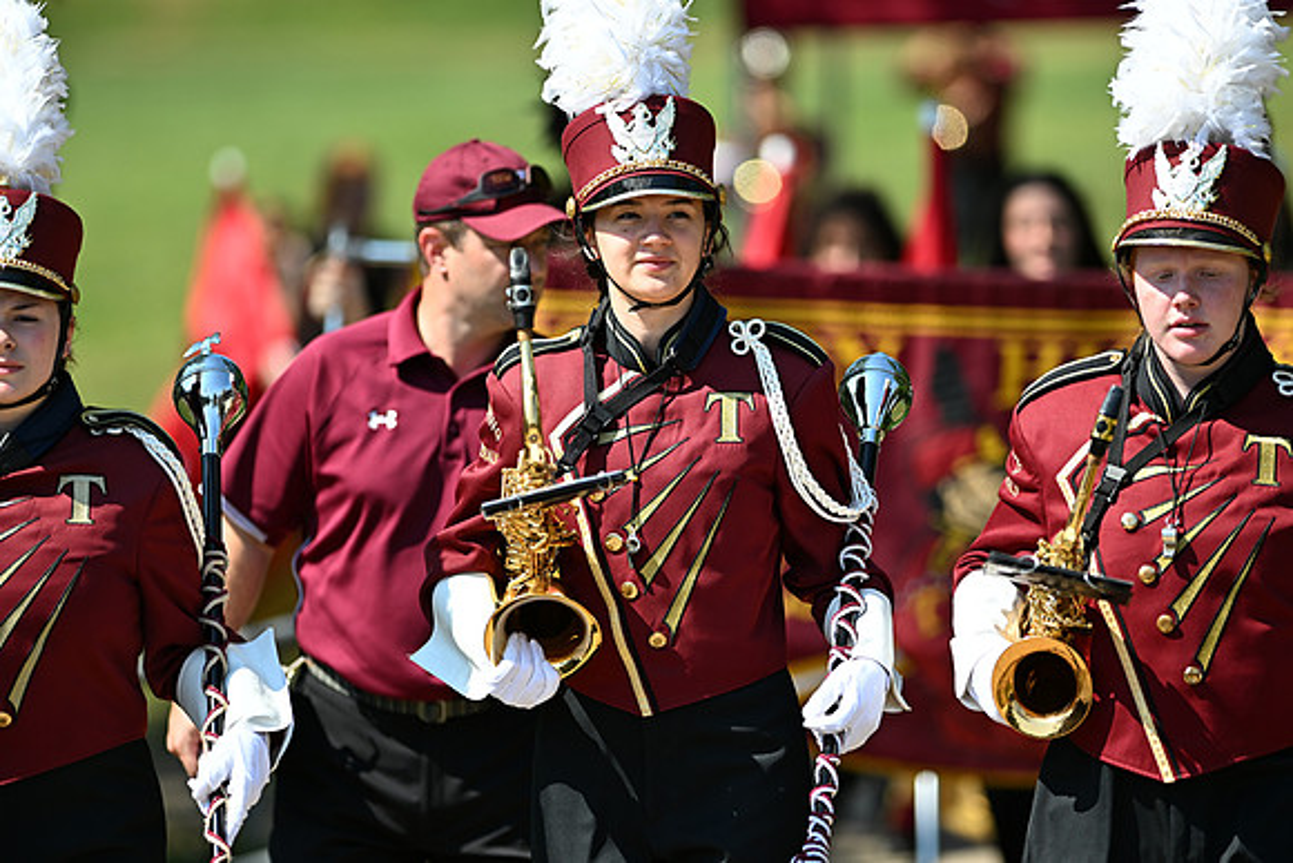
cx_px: 646
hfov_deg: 6.9
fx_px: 10777
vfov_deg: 4.6
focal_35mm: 300
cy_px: 432
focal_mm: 300
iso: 250
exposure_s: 1/2500
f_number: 3.2
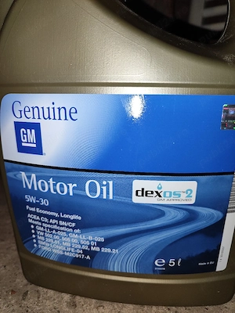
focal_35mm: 23
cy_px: 156
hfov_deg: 58.9
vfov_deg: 73.9
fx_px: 208
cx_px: 118
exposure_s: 1/100
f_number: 1.88
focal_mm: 5.59
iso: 261
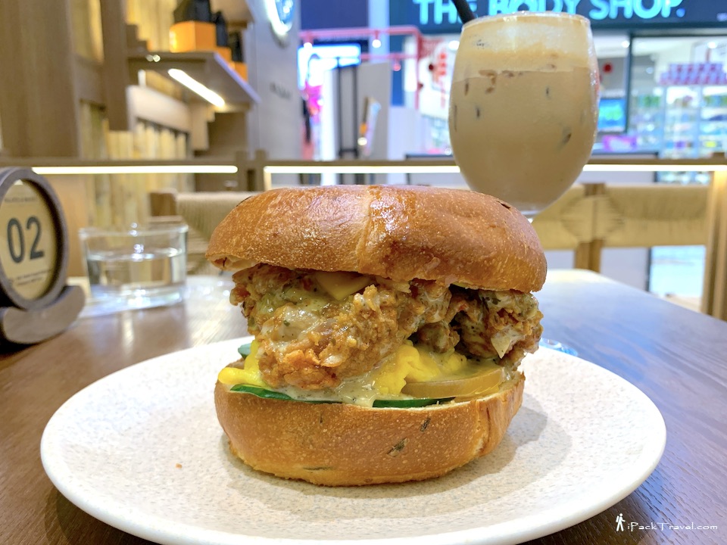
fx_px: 546
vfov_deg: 53.1
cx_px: 364
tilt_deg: -10.5
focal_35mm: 26
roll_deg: +1.3
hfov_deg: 67.3
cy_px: 272
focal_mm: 4.25
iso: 200
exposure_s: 1/50
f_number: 1.8
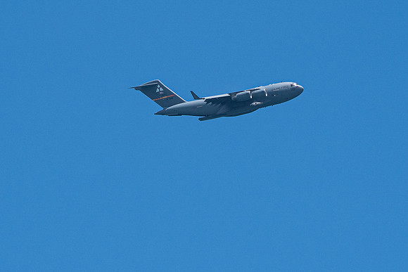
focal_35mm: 518
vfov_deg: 2.7
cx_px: 200
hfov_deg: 4.0
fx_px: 5877
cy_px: 108
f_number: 10
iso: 640
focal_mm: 218
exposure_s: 1/1250
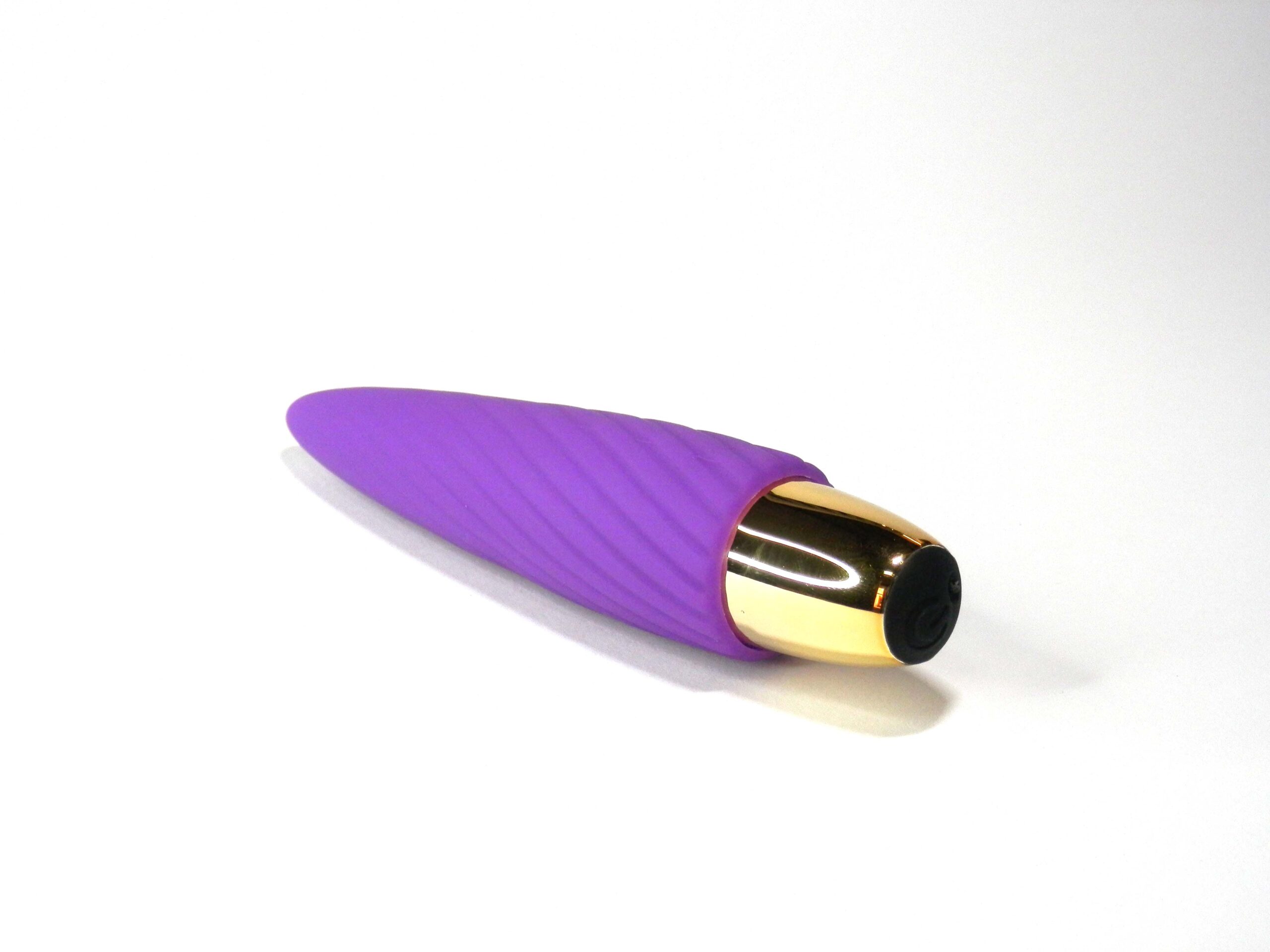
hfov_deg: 32.2
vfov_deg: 24.4
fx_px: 2201
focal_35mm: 60
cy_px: 476
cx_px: 635
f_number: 4.2
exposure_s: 1/100
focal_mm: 10.8
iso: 125
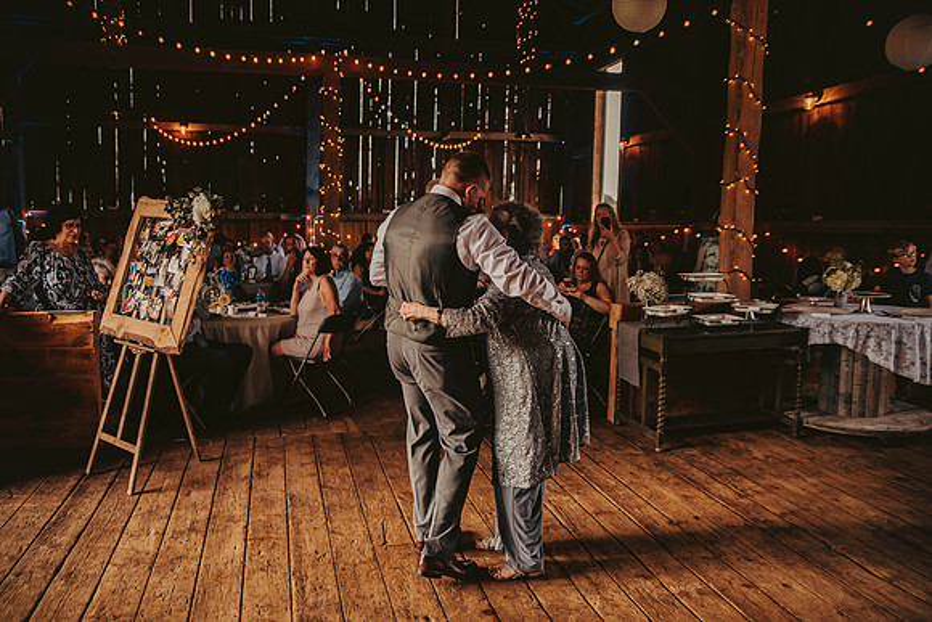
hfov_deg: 65.5
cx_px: 466
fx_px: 725
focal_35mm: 28
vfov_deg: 46.4
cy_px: 311
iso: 800
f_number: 2.8
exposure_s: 1/200
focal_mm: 28
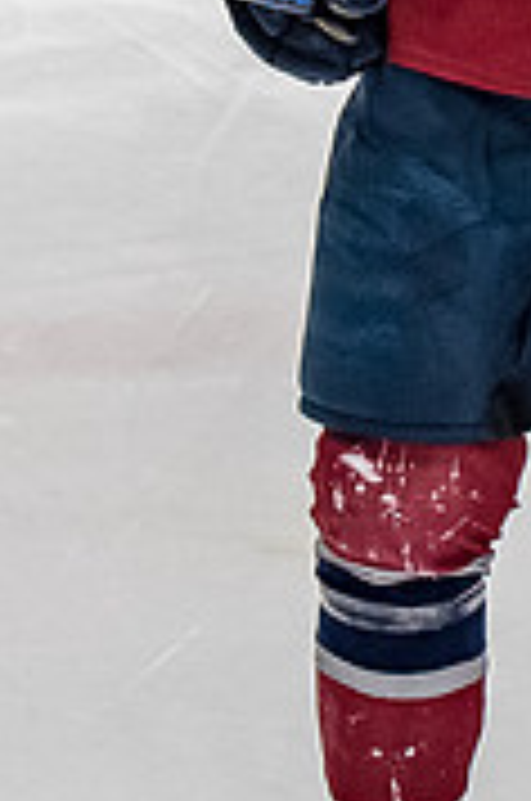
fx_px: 10616
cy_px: -385
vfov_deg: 4.3
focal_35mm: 478
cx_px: 588
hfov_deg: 2.9
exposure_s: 1/800
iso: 1600
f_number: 3.2
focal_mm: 70
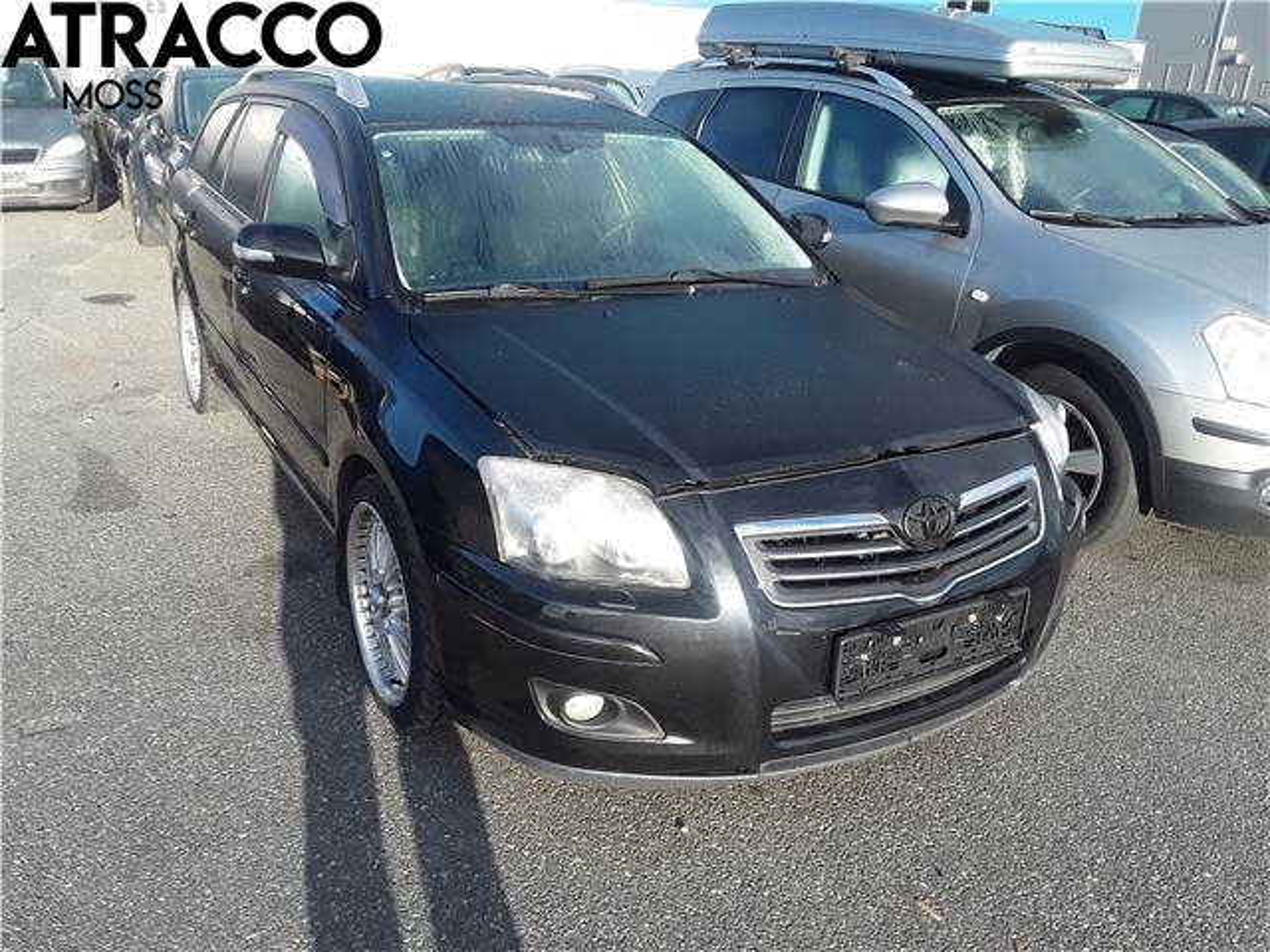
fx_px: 1027
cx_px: 635
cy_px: 476
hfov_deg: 63.4
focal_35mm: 28
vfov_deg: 49.7
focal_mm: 2.91
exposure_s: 1/460
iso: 40
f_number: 1.9
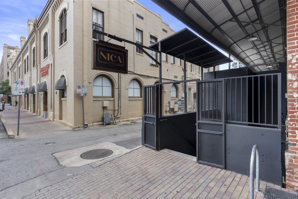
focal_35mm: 17
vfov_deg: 70.5
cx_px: 149
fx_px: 141
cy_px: 100
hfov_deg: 93.2
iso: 125
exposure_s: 1/13
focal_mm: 17
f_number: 7.1
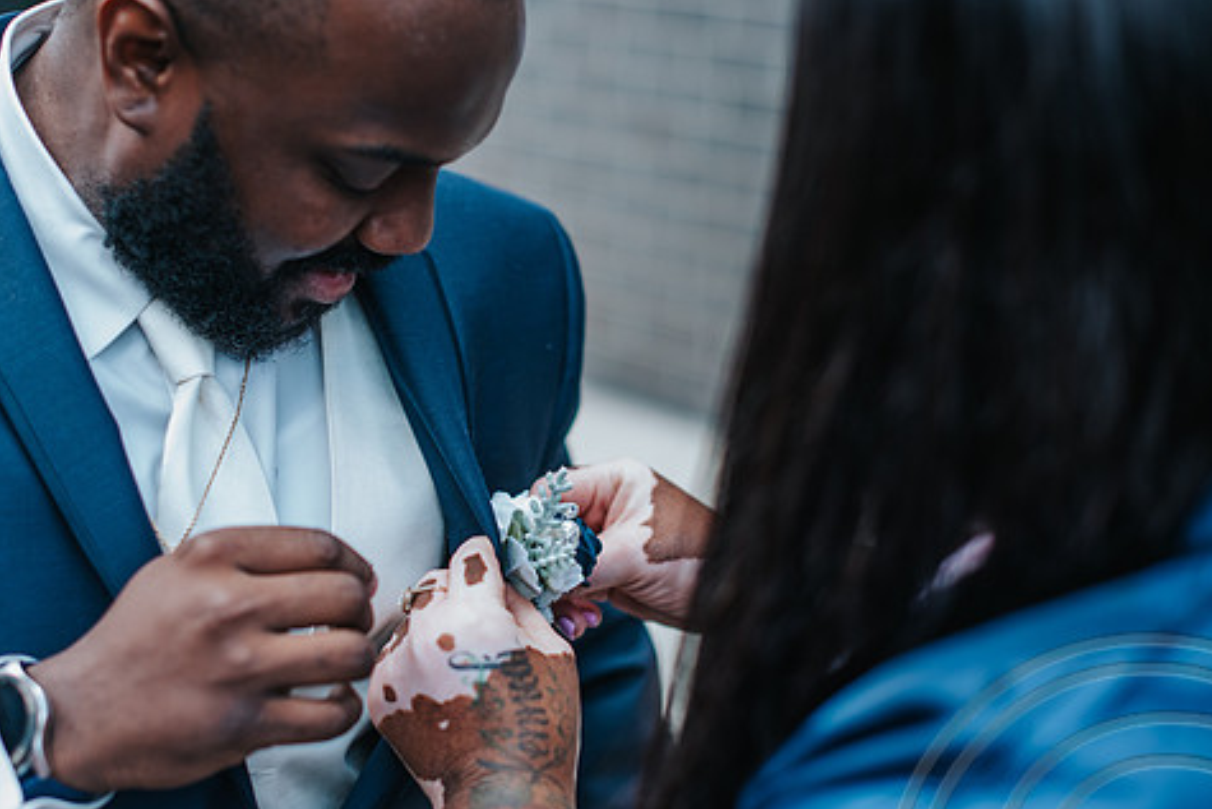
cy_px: 448
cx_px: 490
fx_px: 2054
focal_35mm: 61
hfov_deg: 32.8
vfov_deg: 22.3
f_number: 2.2
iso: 320
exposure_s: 1/640
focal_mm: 50
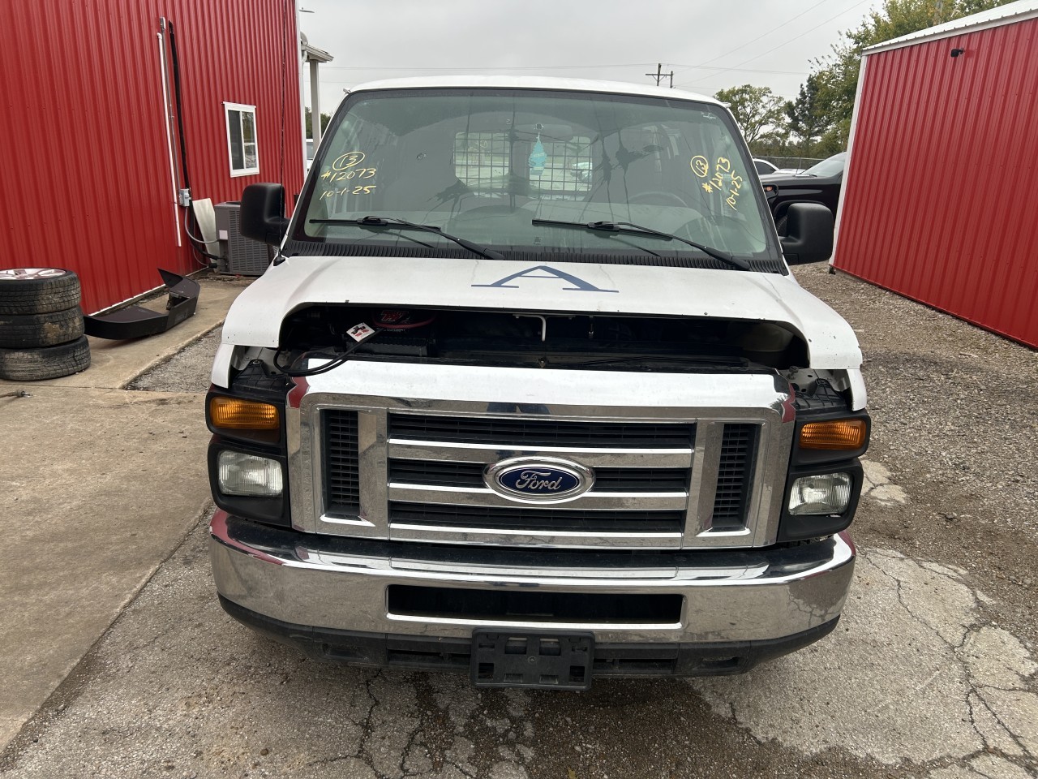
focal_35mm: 26
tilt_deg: -18.9
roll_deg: -1.7
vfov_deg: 53.1
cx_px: 519
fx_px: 780
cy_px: 390
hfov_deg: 67.3
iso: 50
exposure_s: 1/434
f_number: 1.5
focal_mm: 5.7
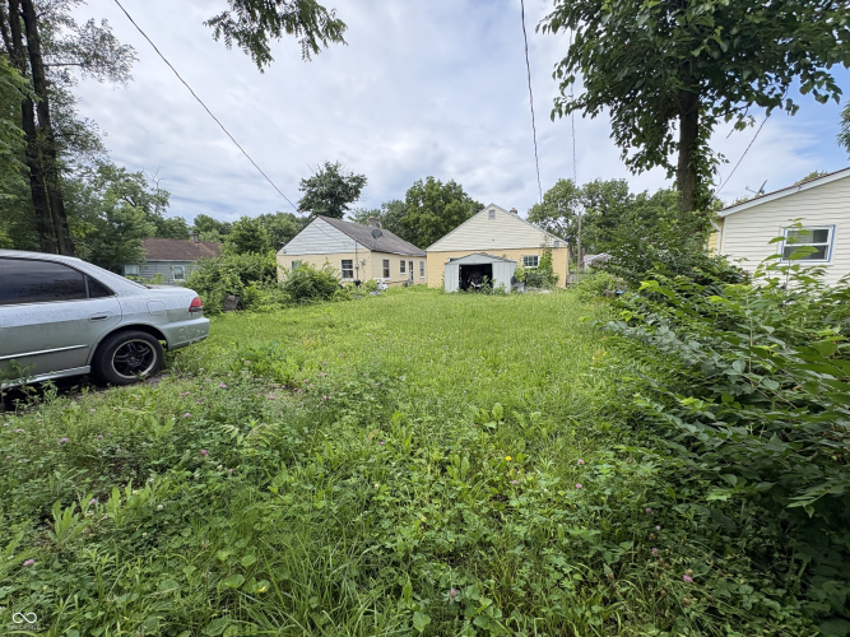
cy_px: 318
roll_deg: +2.3
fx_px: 344
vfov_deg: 85.7
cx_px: 425
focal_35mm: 14
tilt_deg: -7.3
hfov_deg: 102.1
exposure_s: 1/944
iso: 64
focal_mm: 2.22
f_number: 2.2
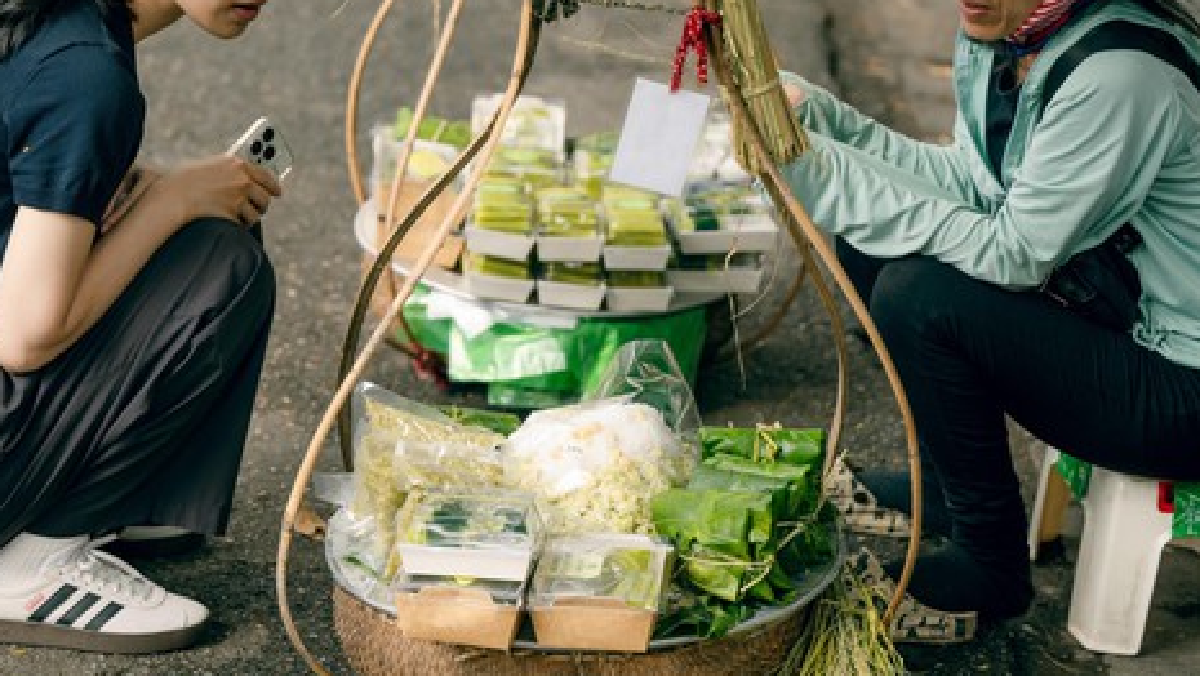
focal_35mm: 104
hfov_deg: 20.5
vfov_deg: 11.6
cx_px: 465
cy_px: 183
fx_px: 3311
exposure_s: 1/1000
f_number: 2.8
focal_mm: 70
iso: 320
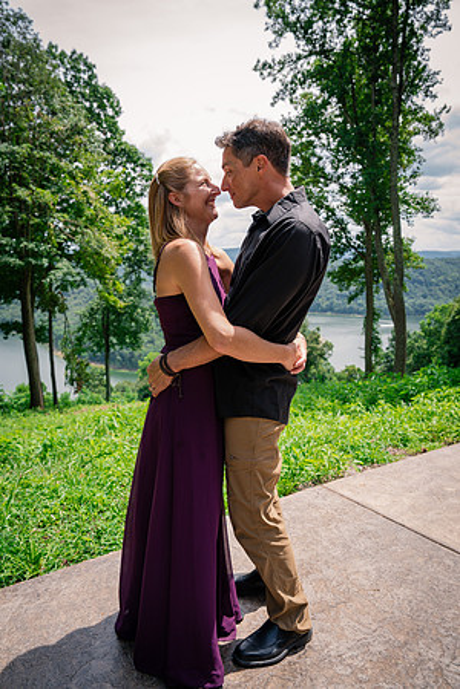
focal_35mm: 24
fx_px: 460
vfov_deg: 73.7
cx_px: 230
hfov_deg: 53.1
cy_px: 344
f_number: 4
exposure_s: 1/800
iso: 400
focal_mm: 24
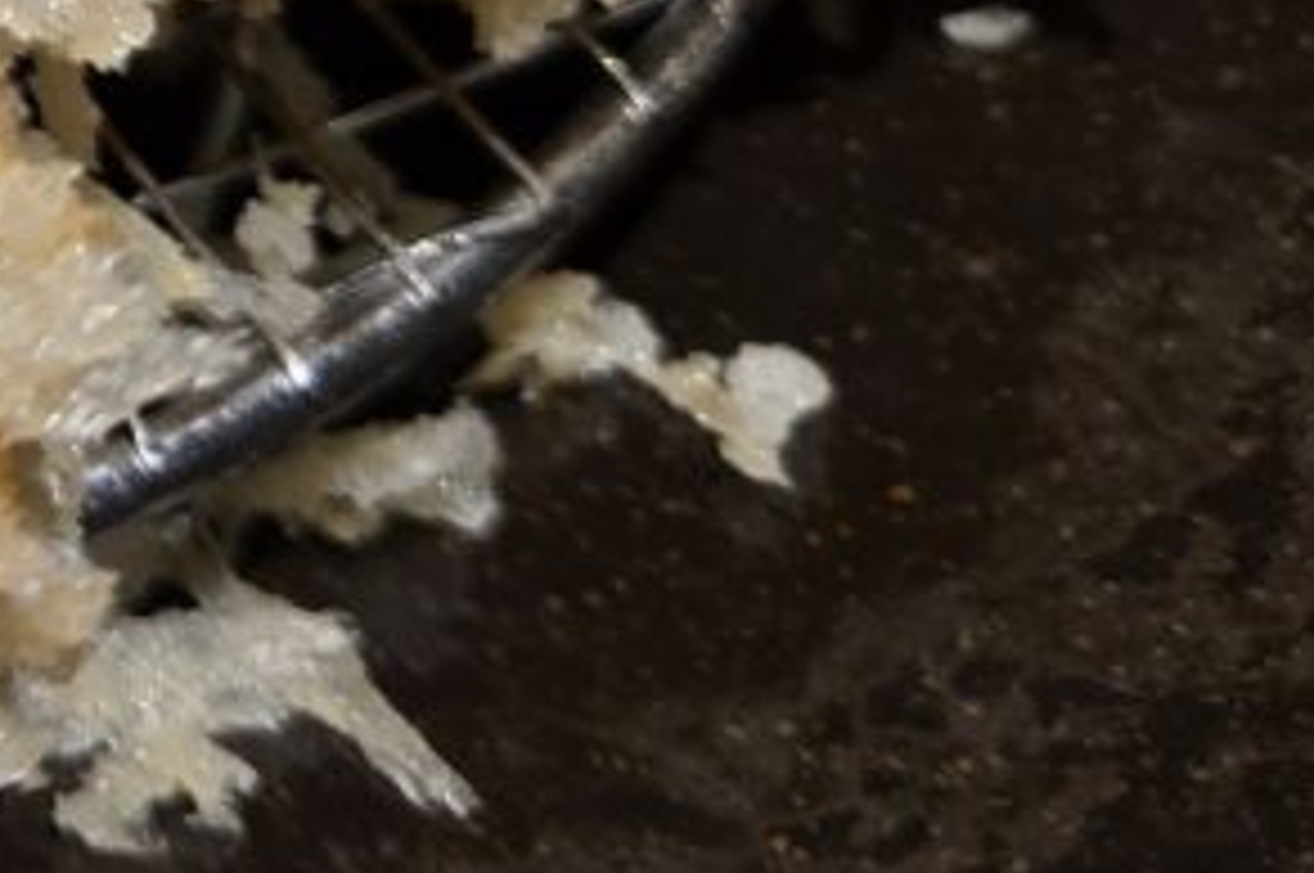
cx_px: -752
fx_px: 3063
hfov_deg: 20.2
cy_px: -594
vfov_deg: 14.6
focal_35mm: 84
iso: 100
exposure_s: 1/180
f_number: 1.8
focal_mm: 5.4
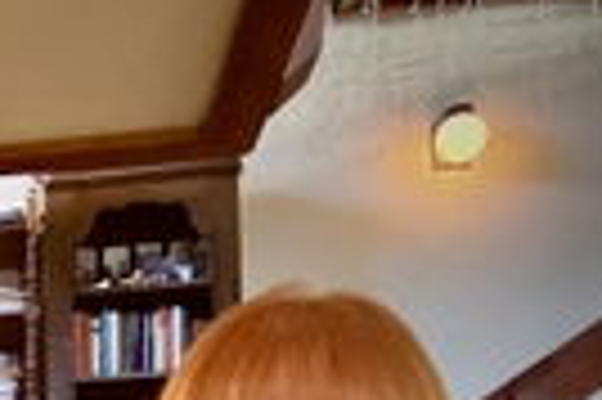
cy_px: 755
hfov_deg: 18.8
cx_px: -449
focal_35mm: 86
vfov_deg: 13.8
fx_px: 1436
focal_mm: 2.69
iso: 320
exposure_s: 1/60
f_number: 1.9
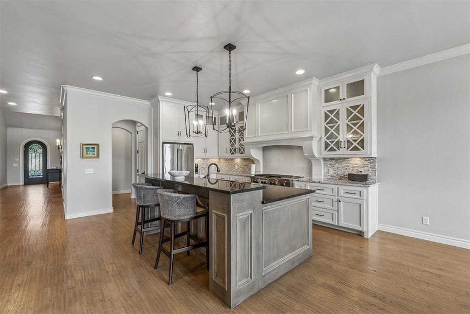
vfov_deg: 77.3
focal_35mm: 15
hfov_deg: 100.4
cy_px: 157
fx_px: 196
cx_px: 235
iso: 200
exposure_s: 1/30
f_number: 8
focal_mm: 10
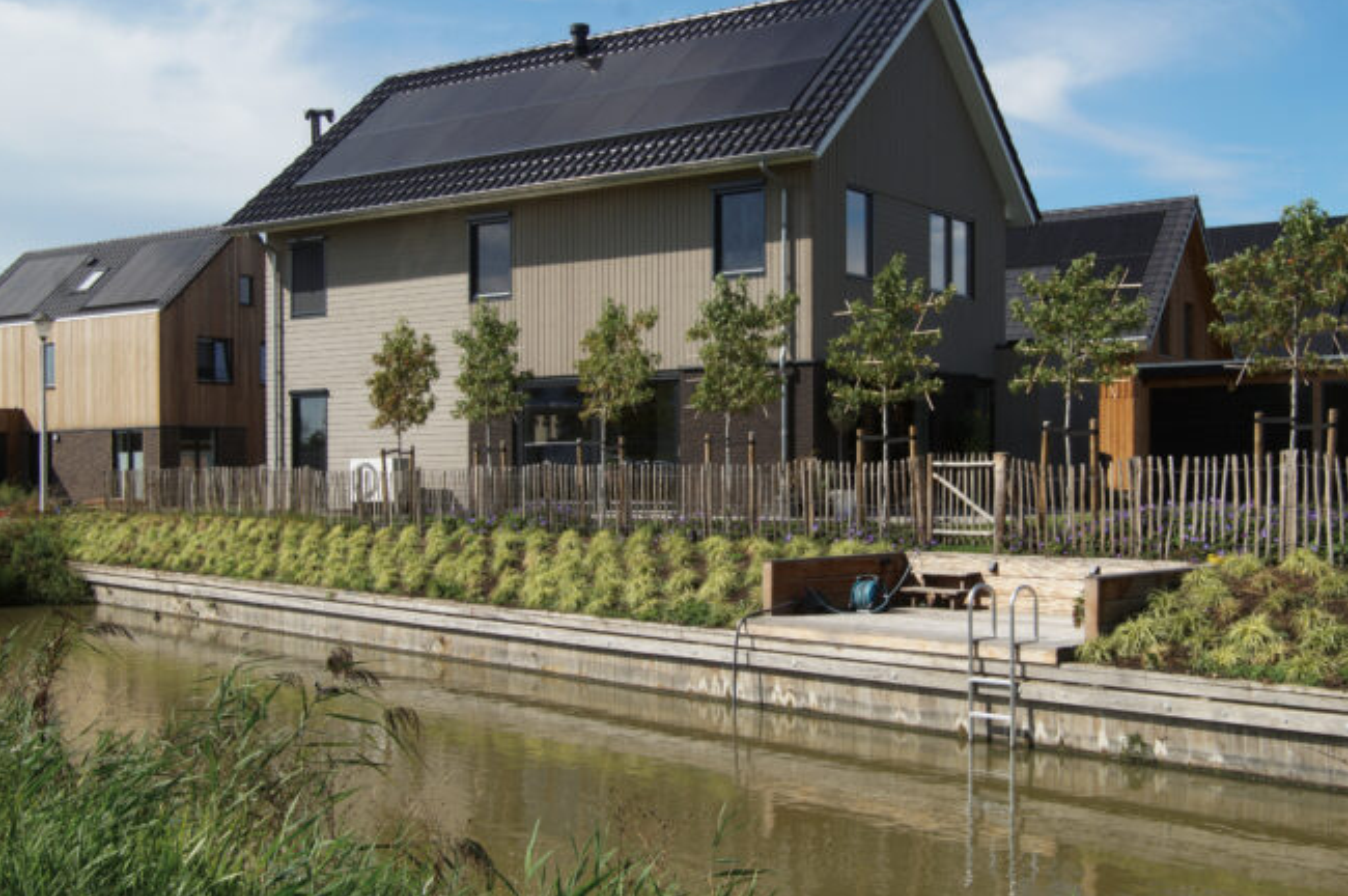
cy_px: 387
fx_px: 1459
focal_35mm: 39
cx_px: 757
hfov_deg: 49.5
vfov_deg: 34.1
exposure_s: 1/80
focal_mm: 22
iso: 100
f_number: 14
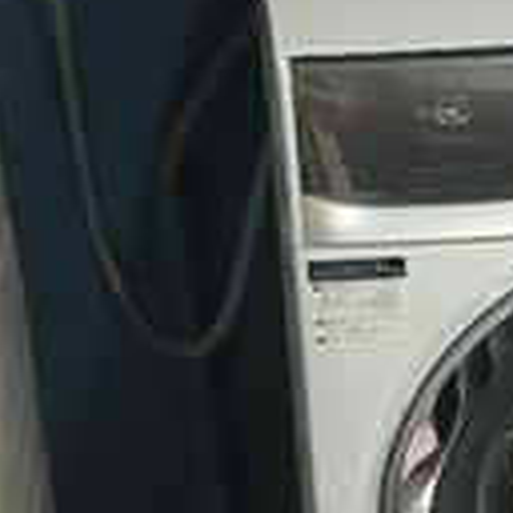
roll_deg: -2.0
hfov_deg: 17.1
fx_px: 1610
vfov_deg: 18.1
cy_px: 196
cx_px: 649
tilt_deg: -23.0
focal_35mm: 96
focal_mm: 4.15
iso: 80
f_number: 2.2
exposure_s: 1/17
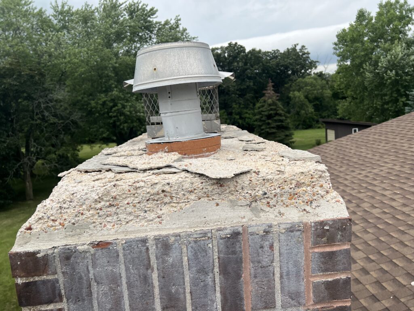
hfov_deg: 67.3
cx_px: 207
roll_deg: +5.0
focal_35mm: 26
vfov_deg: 53.1
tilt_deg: -6.4
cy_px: 156
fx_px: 311
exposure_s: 1/2762
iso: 50
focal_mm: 5.7
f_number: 1.5
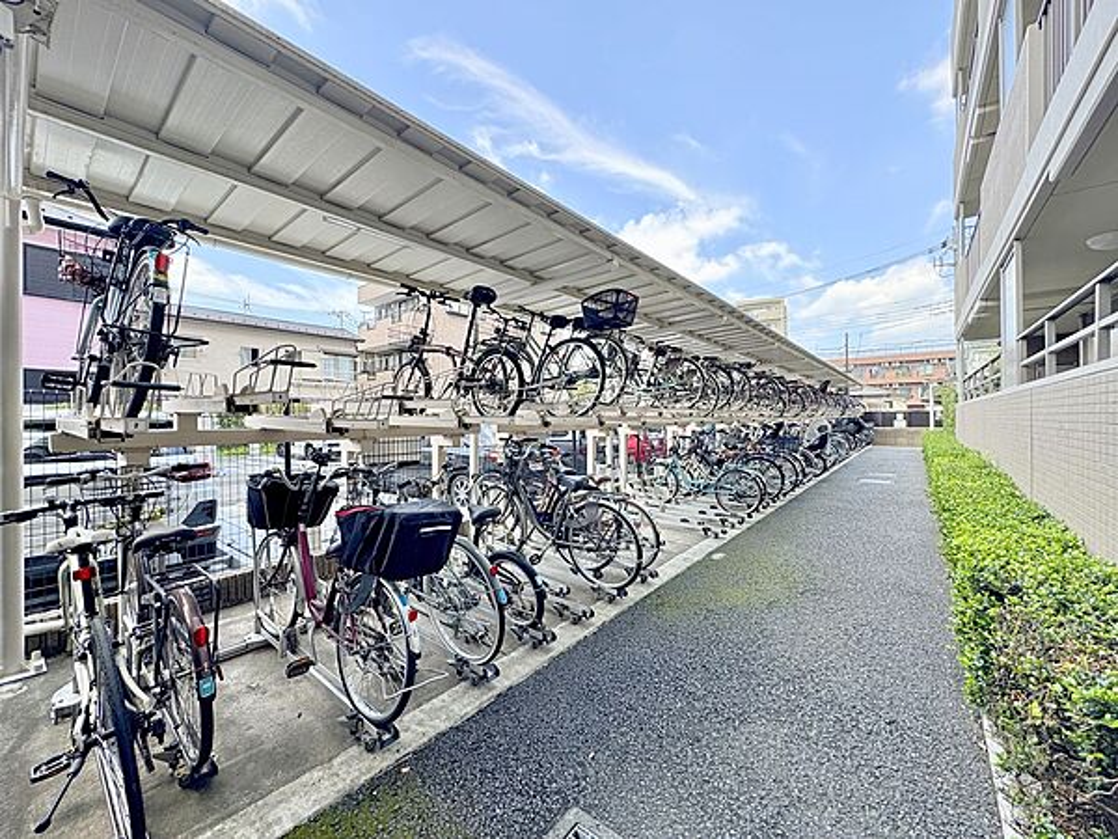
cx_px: 559
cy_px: 420
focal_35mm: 14
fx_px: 452
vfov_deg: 85.7
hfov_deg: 102.1
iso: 40
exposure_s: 1/188
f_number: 2.2
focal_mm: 2.22
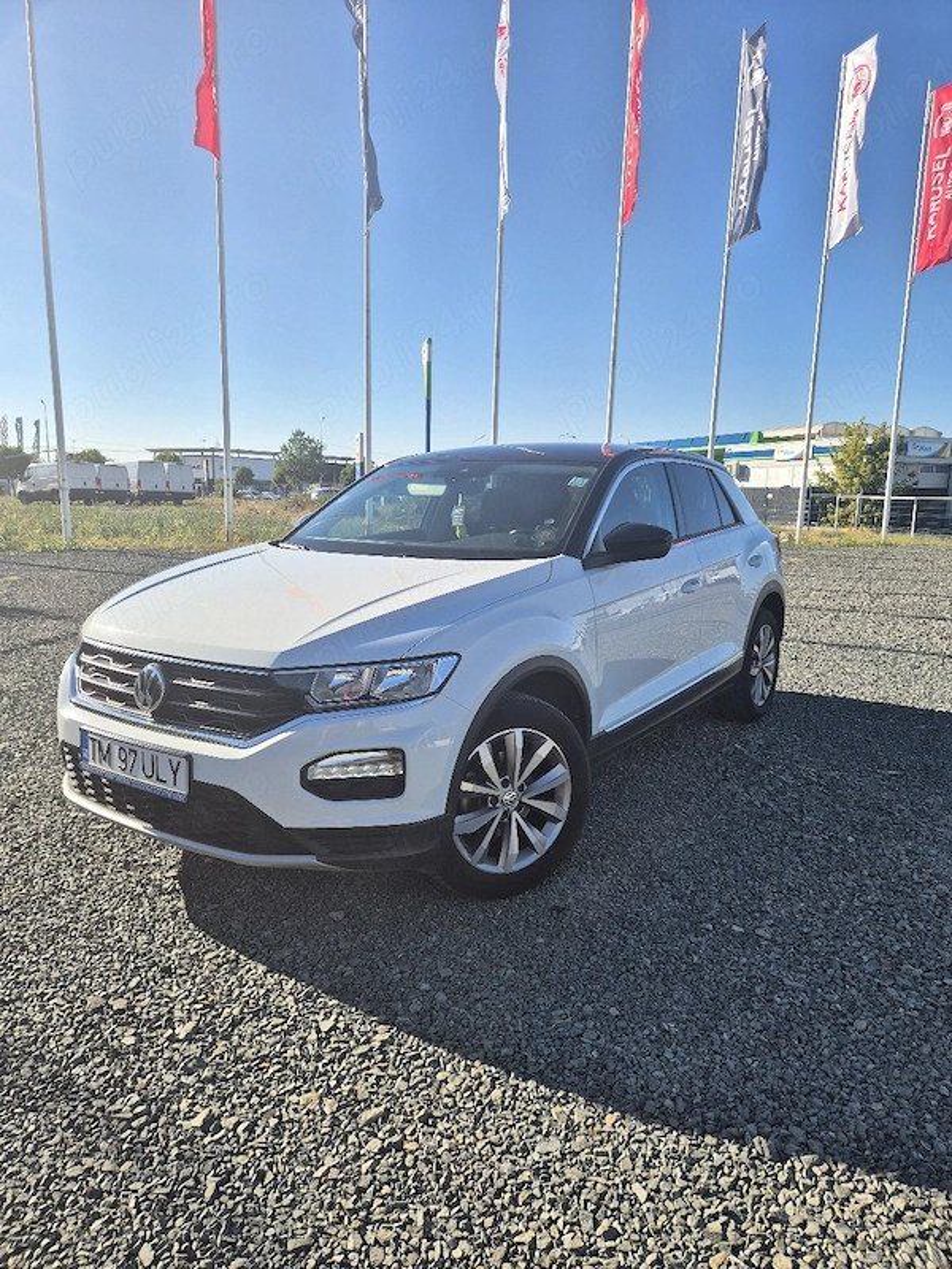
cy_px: 634
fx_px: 843
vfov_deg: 73.9
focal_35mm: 23
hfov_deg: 58.9
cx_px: 476
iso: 25
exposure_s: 1/1250
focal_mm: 5.4
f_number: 1.8
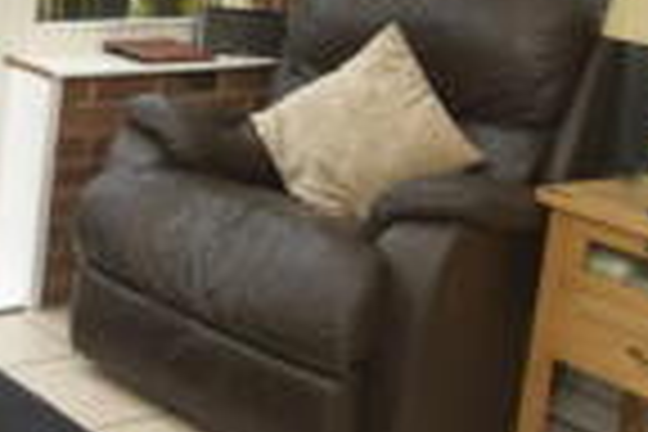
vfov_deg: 19.3
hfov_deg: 26.6
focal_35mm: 68
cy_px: -25
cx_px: -115
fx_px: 1224
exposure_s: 1/200
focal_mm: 10
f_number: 5
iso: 100
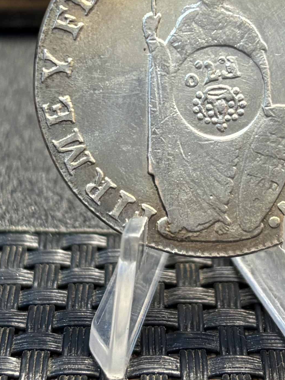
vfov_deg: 24.3
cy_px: 73
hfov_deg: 18.6
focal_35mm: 79
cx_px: 208
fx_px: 867
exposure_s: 1/50
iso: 160
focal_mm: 5.96
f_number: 1.6
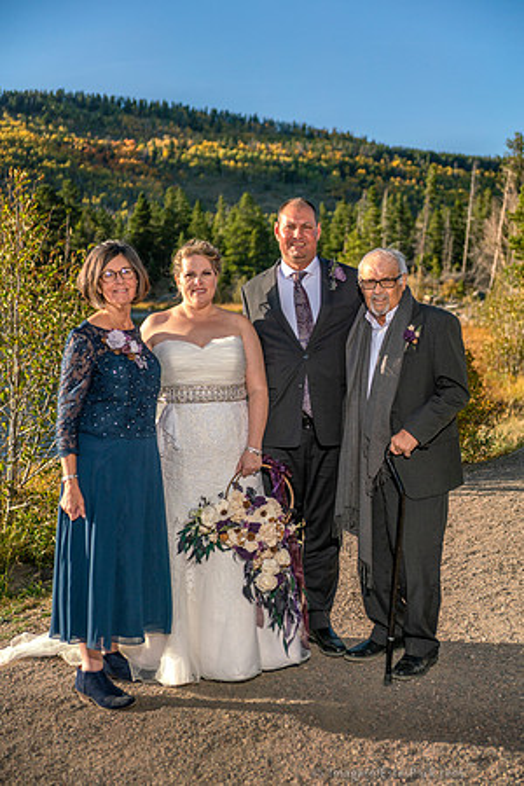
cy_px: 393
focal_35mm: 45
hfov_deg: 29.9
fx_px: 982
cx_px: 262
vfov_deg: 43.6
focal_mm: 45
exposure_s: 1/4000
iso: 250
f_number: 2.8
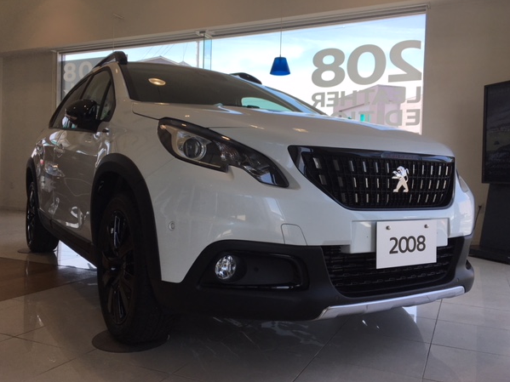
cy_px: 183
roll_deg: -1.9
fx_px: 457
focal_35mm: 31
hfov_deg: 58.4
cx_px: 254
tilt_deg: -0.7
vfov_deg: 45.4
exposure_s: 1/444
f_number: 2.2
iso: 25
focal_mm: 4.15
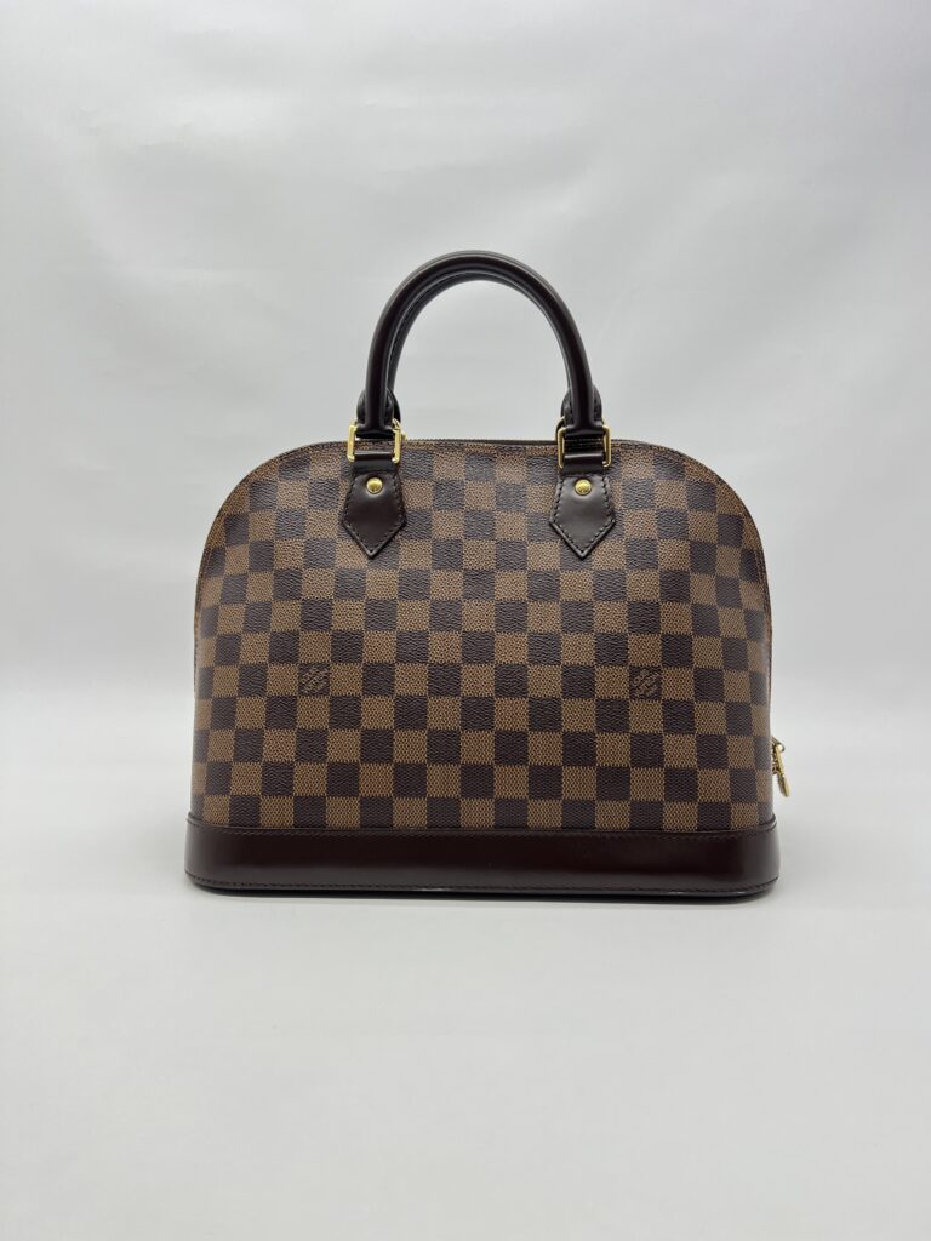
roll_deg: +0.0
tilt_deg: -7.1
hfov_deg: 53.1
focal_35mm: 26
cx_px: 466
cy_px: 620
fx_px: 932
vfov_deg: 67.3
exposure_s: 1/100
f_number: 1.5
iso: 32
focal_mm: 5.7
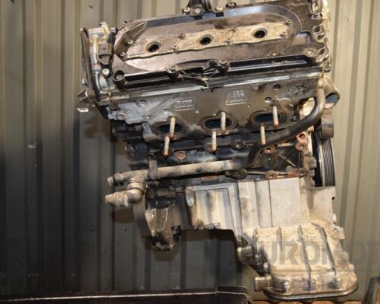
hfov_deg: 47.7
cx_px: 226
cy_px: 149
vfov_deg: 39.1
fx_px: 427
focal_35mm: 38
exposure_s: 1/60
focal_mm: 22
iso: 800
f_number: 5
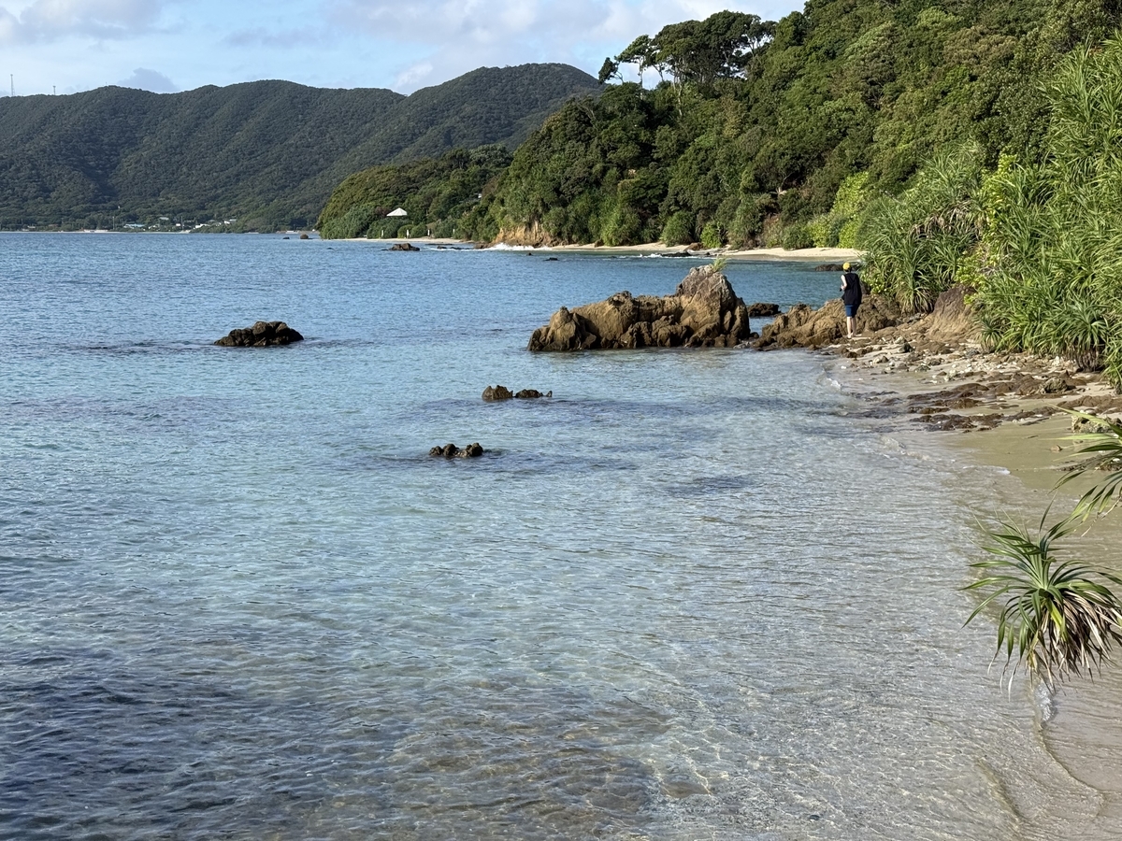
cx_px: 561
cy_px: 420
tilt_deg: -7.3
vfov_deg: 30.3
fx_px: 1556
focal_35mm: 48
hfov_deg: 39.7
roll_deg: +0.7
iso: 80
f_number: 1.78
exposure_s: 1/2976
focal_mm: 6.76
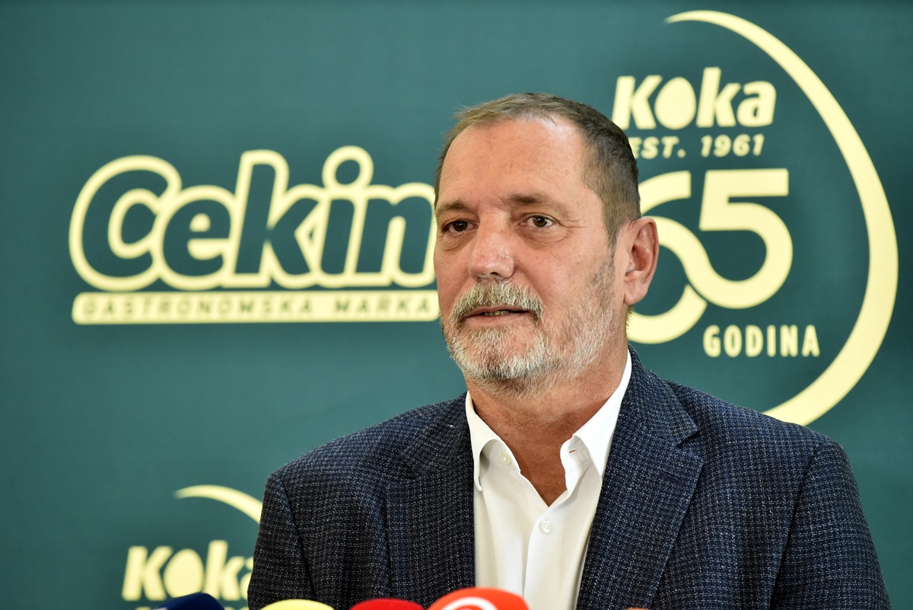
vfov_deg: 6.9
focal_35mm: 200
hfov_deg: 10.3
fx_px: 5074
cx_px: 456
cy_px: 305
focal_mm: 200
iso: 3200
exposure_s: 1/200
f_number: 5
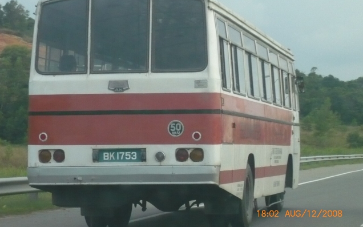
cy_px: 103
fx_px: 1108
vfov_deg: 11.7
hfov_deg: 18.6
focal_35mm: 112
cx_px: 182
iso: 400
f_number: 5
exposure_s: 1/125
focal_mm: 17.4
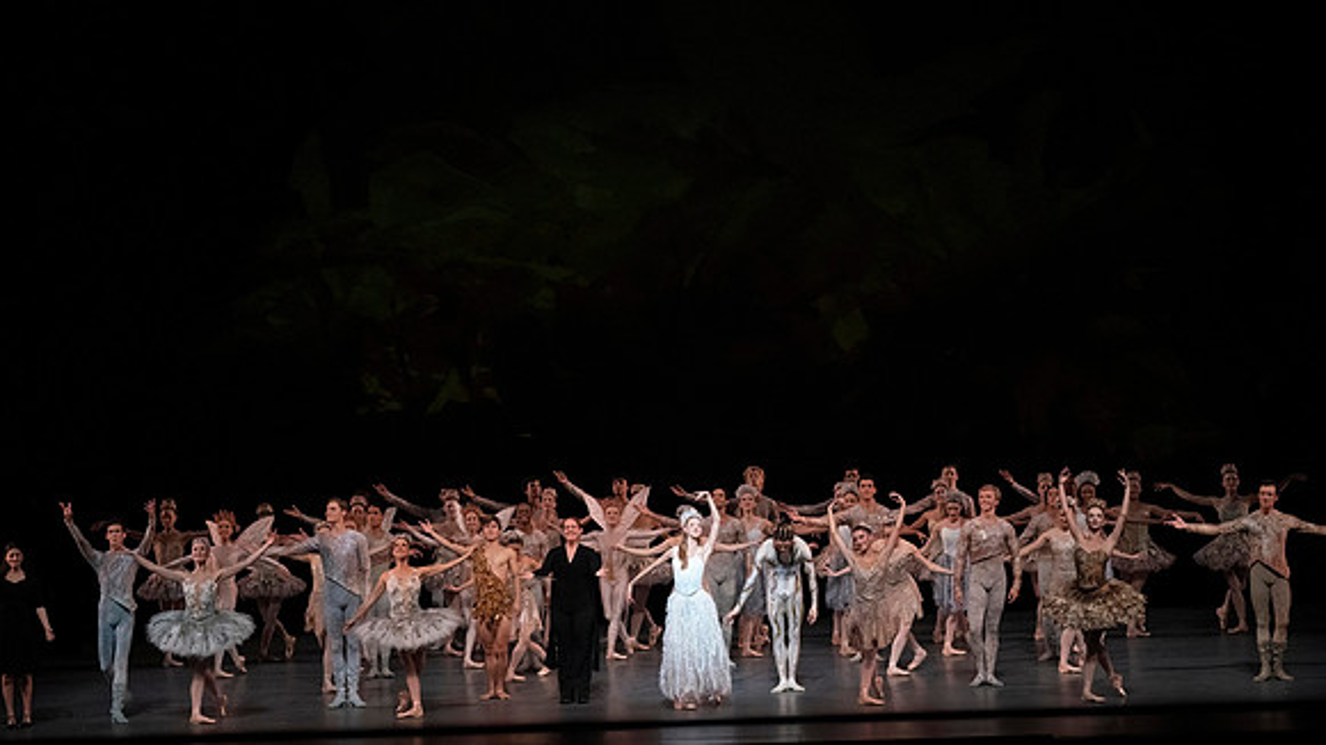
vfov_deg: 11.5
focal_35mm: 106
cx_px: 662
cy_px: 436
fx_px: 3714
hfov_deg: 20.2
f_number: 13
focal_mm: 100
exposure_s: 1/400
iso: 10000
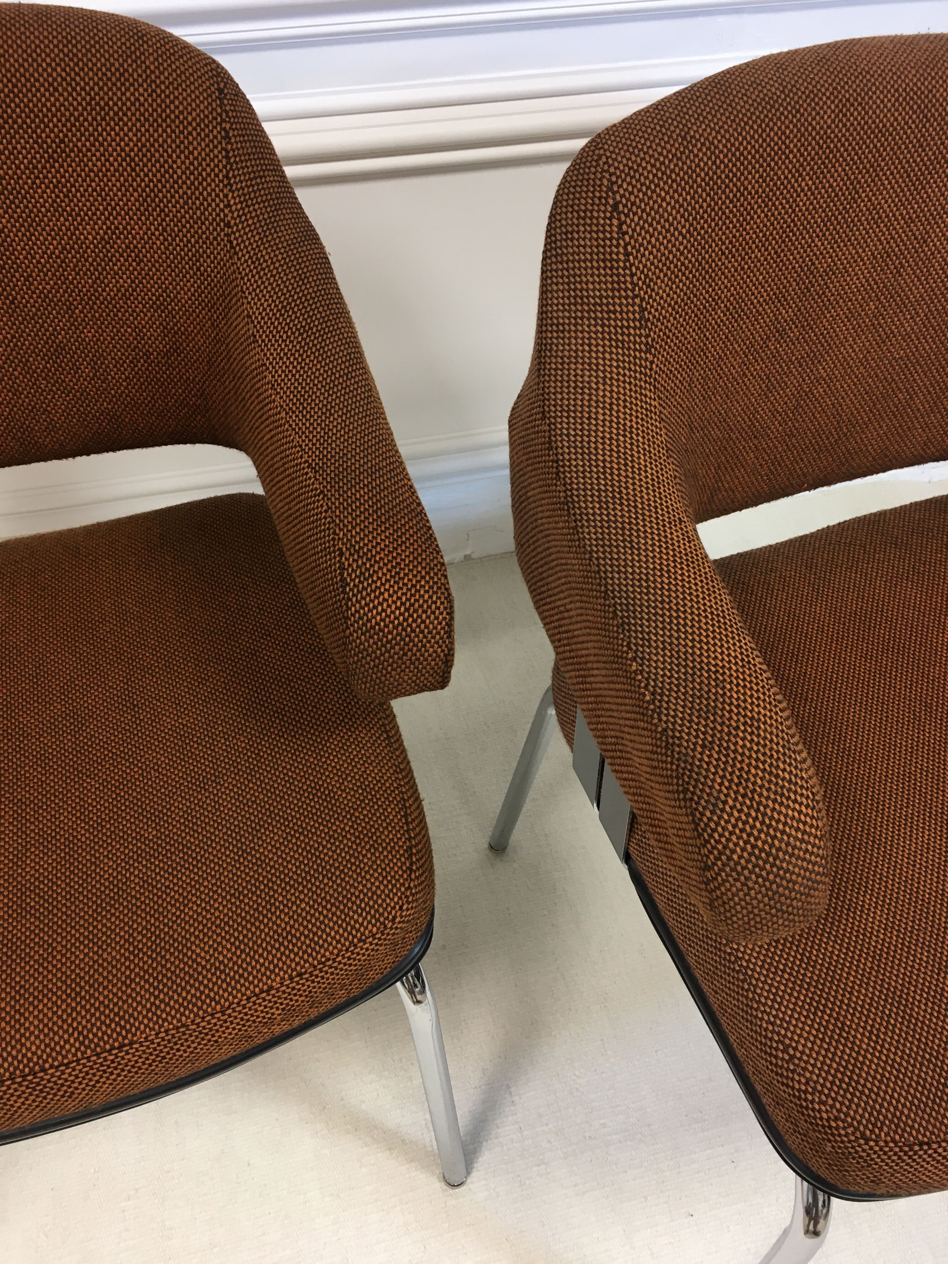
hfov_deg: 48.2
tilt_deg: -47.8
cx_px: 474
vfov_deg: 61.7
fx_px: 1059
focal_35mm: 29
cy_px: 632
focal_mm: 4.15
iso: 80
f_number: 2.2
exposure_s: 1/33
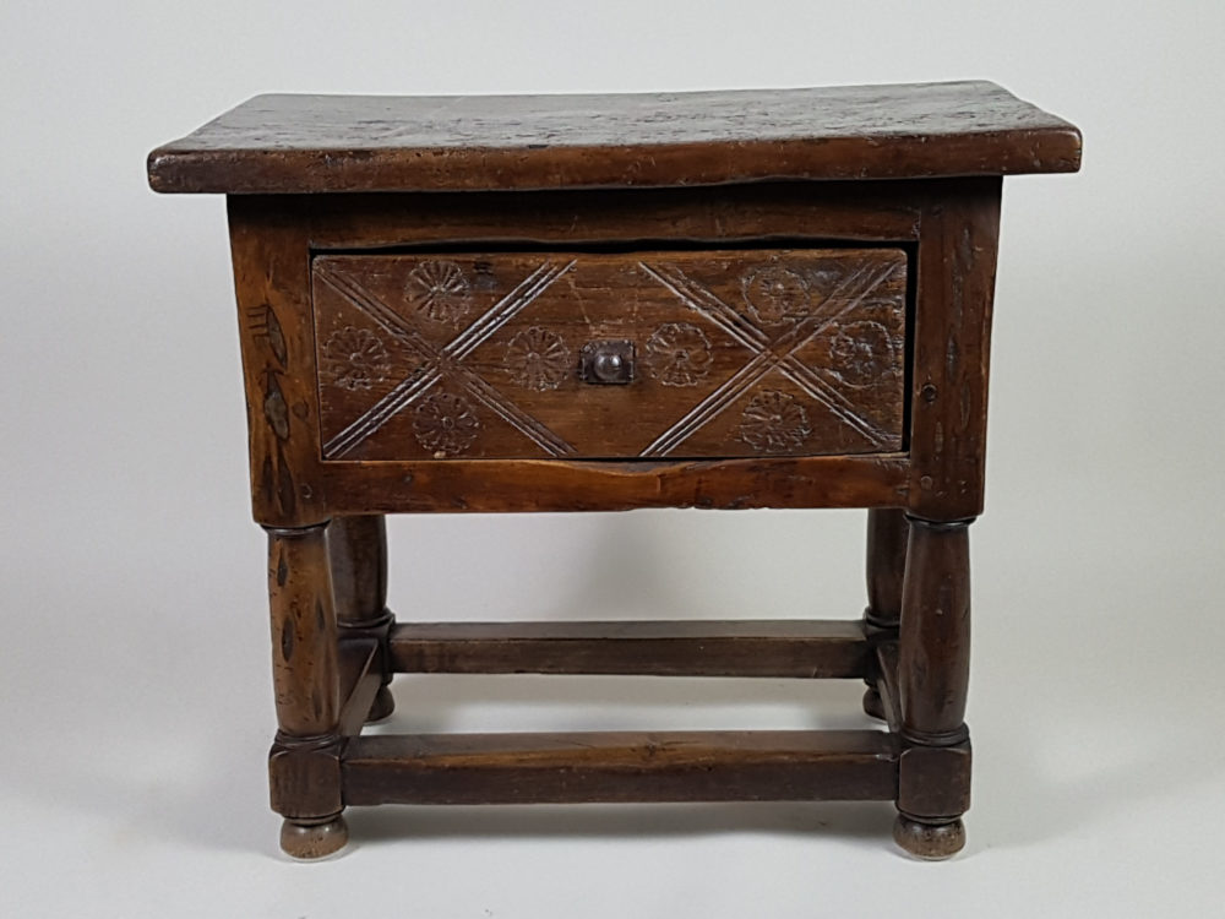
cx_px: 612
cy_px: 460
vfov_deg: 53.1
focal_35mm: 26
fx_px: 920
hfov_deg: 67.3
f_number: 1.7
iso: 200
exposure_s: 1/50
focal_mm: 4.2
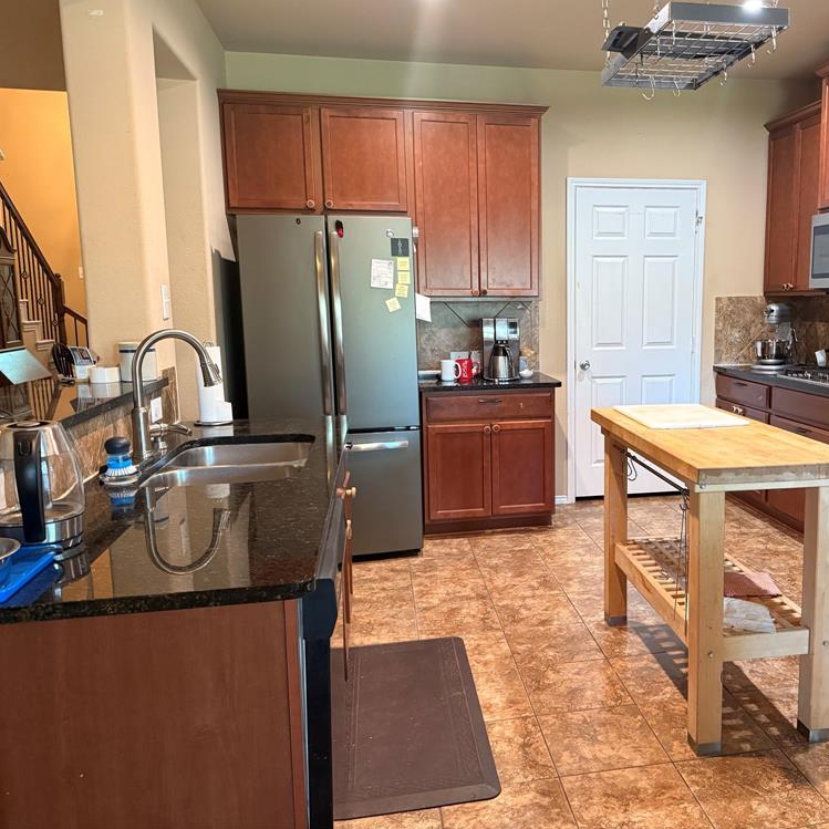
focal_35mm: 29
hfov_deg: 54.6
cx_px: 549
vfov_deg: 55.6
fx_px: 786
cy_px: 406
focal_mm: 6.76
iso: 640
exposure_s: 1/60
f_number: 1.78
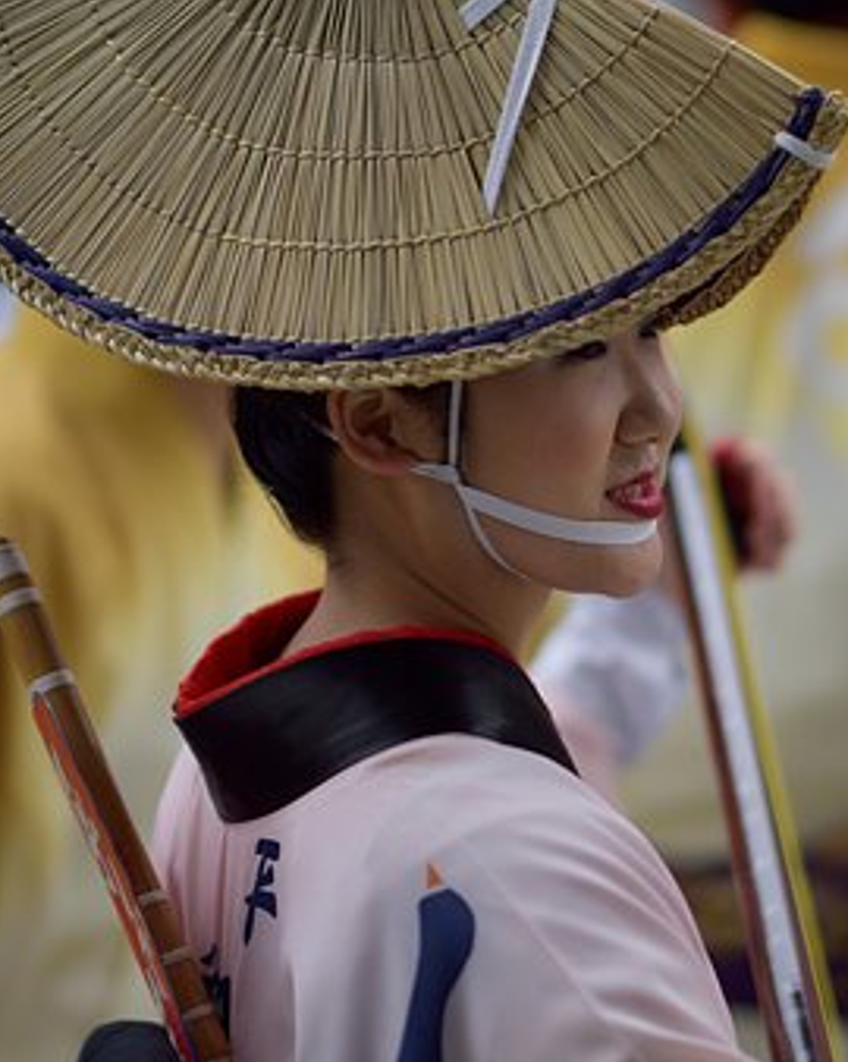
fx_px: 6029
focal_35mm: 192
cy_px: 437
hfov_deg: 8.0
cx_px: 515
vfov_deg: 10.1
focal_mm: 135
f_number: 2
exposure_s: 1/1600
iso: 80
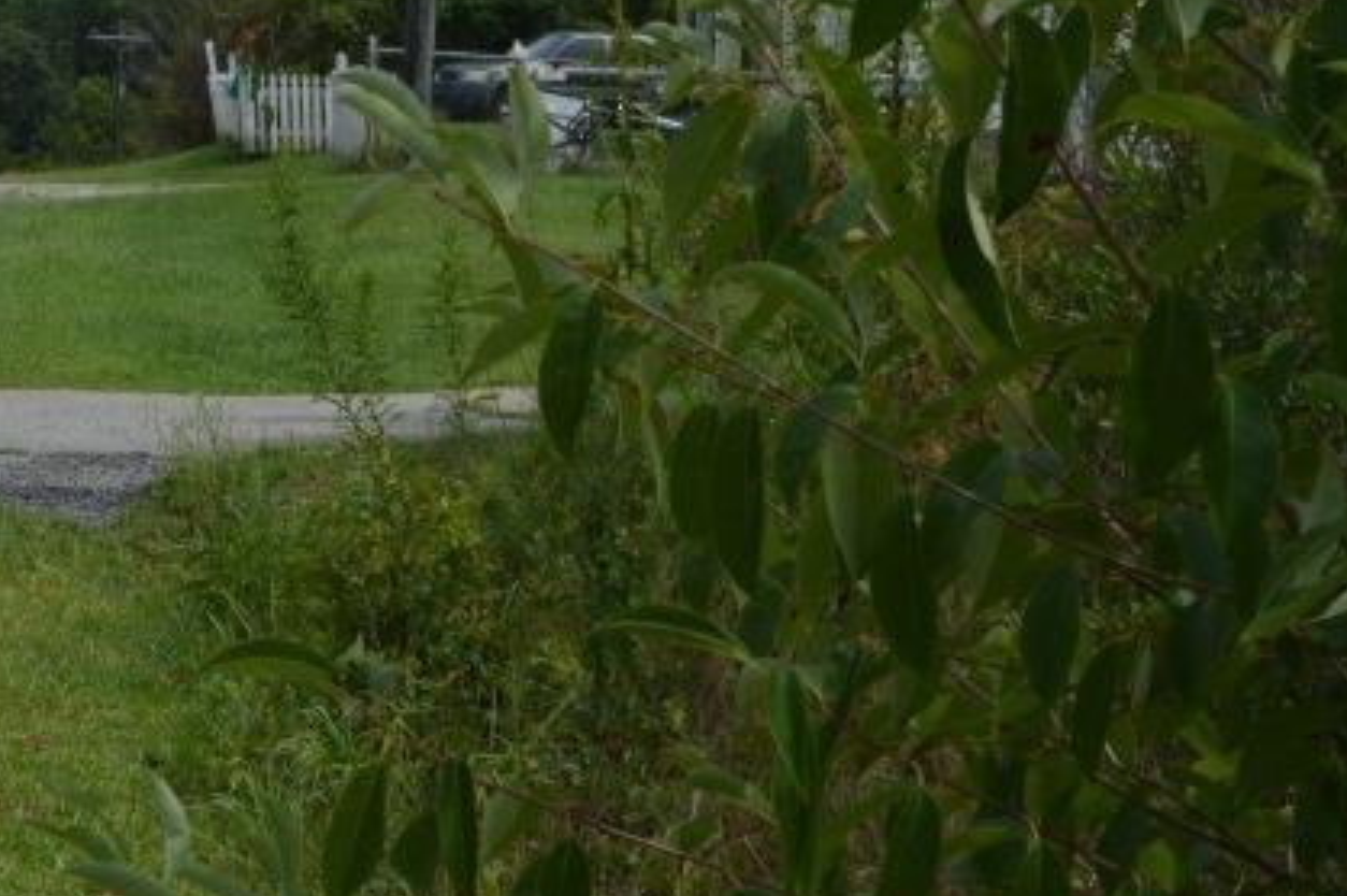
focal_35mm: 147
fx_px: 5496
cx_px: -132
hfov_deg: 13.7
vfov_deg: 9.3
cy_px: 234
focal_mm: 40
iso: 100
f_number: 8
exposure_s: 1/250
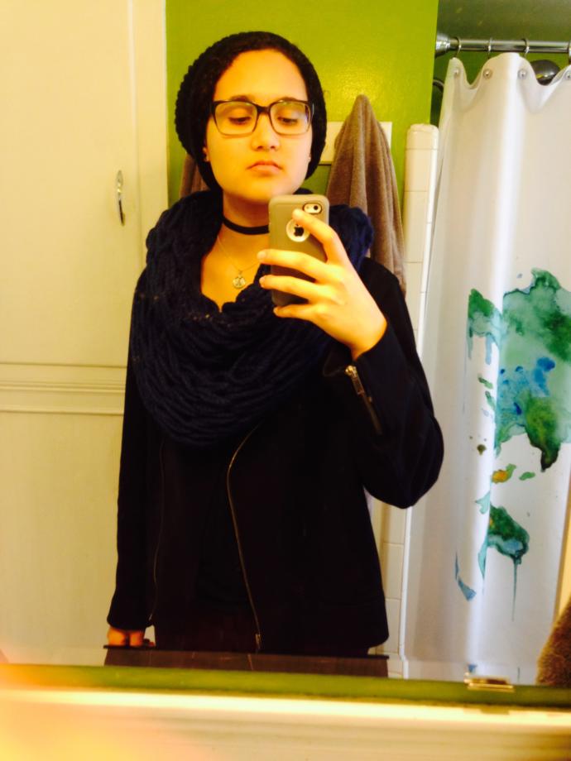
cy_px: 380
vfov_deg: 55.4
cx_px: 286
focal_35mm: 33
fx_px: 726
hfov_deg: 42.9
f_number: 2.4
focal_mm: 4.12
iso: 125
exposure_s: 1/20
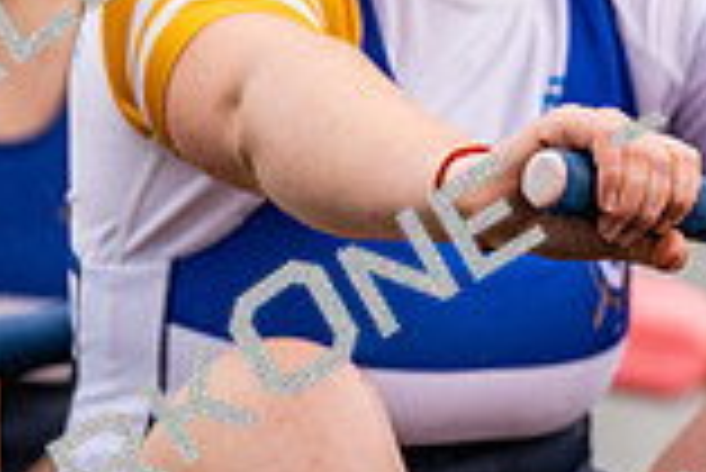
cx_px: 1295
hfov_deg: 0.9
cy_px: 106
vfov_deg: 0.6
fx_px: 43497
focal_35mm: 2216
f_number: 4
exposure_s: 1/2500
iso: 720
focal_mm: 600
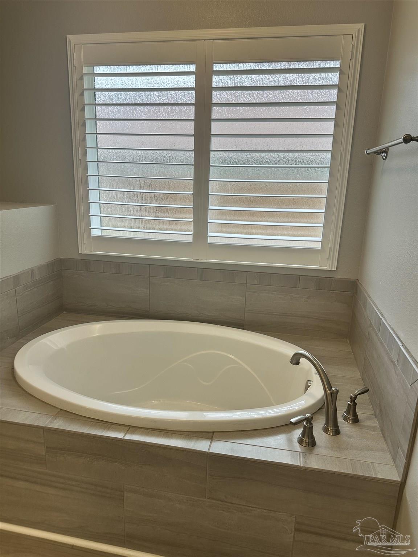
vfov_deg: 71.6
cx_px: 209
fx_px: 386
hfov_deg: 56.8
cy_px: 278
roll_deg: -3.6
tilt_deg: -15.1
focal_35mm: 24
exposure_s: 1/157
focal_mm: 6.86
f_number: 1.78
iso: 64
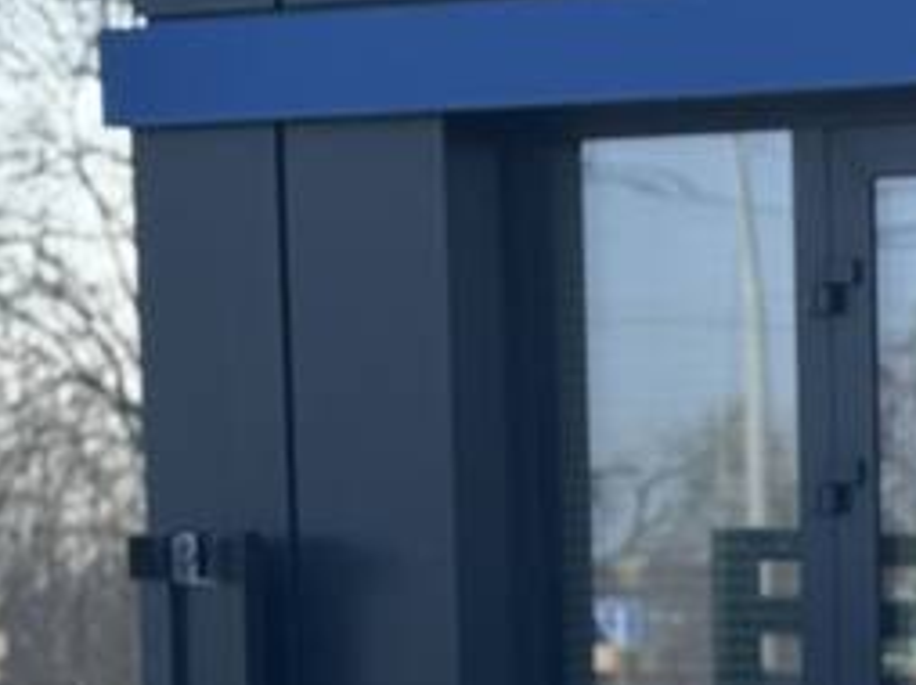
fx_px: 6001
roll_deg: +0.2
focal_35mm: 227
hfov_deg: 8.5
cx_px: 1342
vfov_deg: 6.3
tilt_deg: -8.8
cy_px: 1554
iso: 64
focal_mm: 6.76
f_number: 1.78
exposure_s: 1/2331
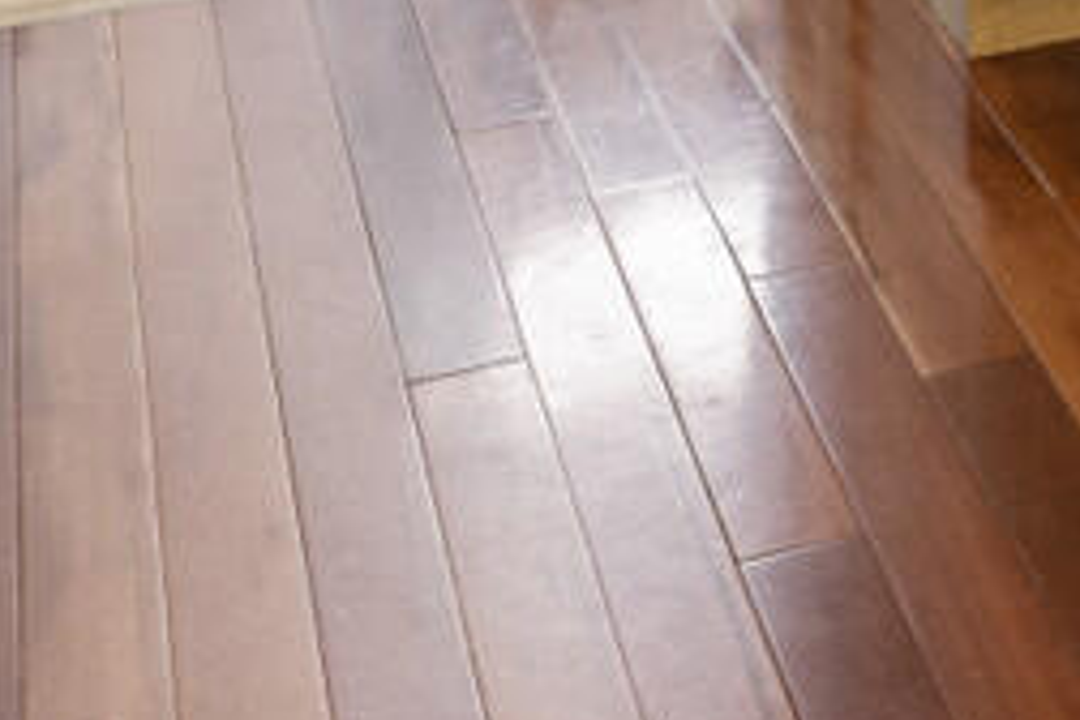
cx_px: 1873
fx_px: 3330
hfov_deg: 16.0
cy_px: -1232
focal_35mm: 111
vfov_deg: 10.1
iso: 400
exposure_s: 1/60
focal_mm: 14
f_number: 2.8
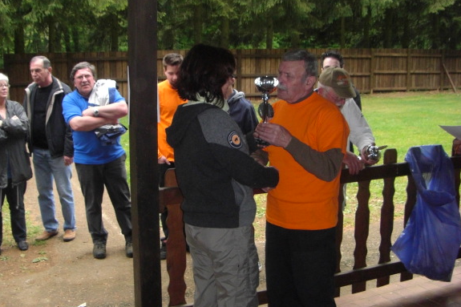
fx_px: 563
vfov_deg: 30.5
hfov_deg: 44.5
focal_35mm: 44
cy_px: 144
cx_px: 215
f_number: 3.4
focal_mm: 6.3
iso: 200
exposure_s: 1/60
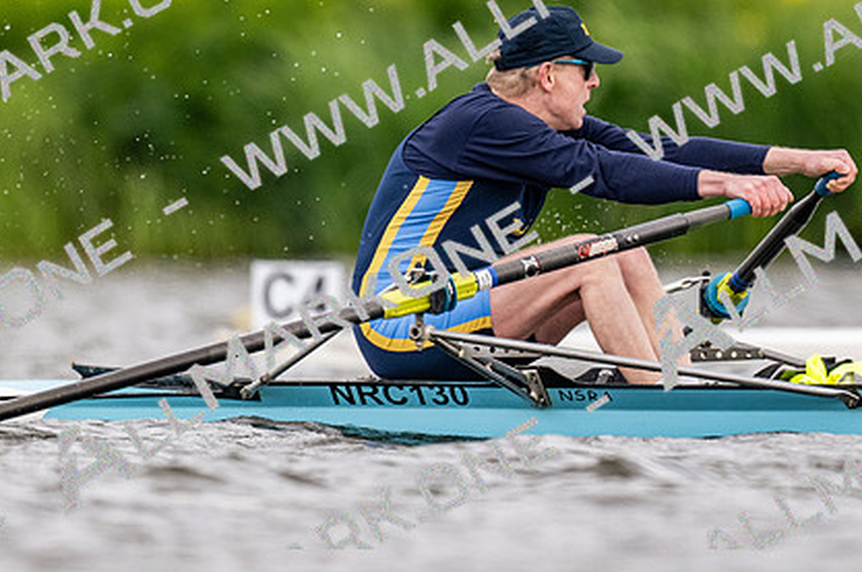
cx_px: 475
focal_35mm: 1253
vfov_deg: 1.1
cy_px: 196
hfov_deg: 1.6
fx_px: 29967
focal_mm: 600
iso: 900
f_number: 4
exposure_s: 1/2500
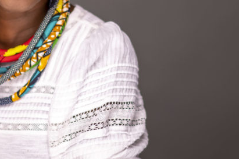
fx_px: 1373
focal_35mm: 207
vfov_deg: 6.6
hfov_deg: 9.9
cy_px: 31
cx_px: 93
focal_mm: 85
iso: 125
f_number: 2
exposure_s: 1/4000
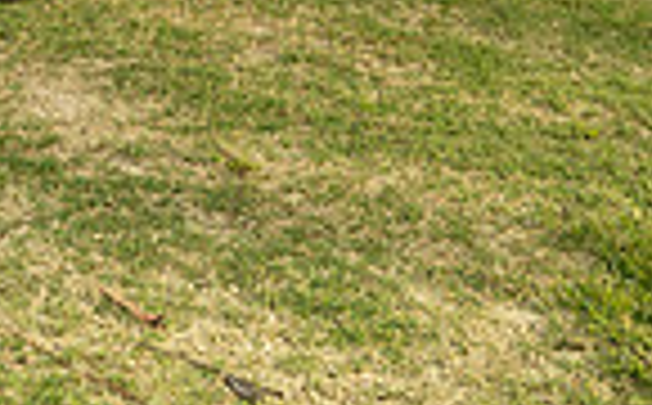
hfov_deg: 21.7
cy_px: -518
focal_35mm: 92
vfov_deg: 11.9
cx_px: -18
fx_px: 1632
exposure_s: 1/200
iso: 500
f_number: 8
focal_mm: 29
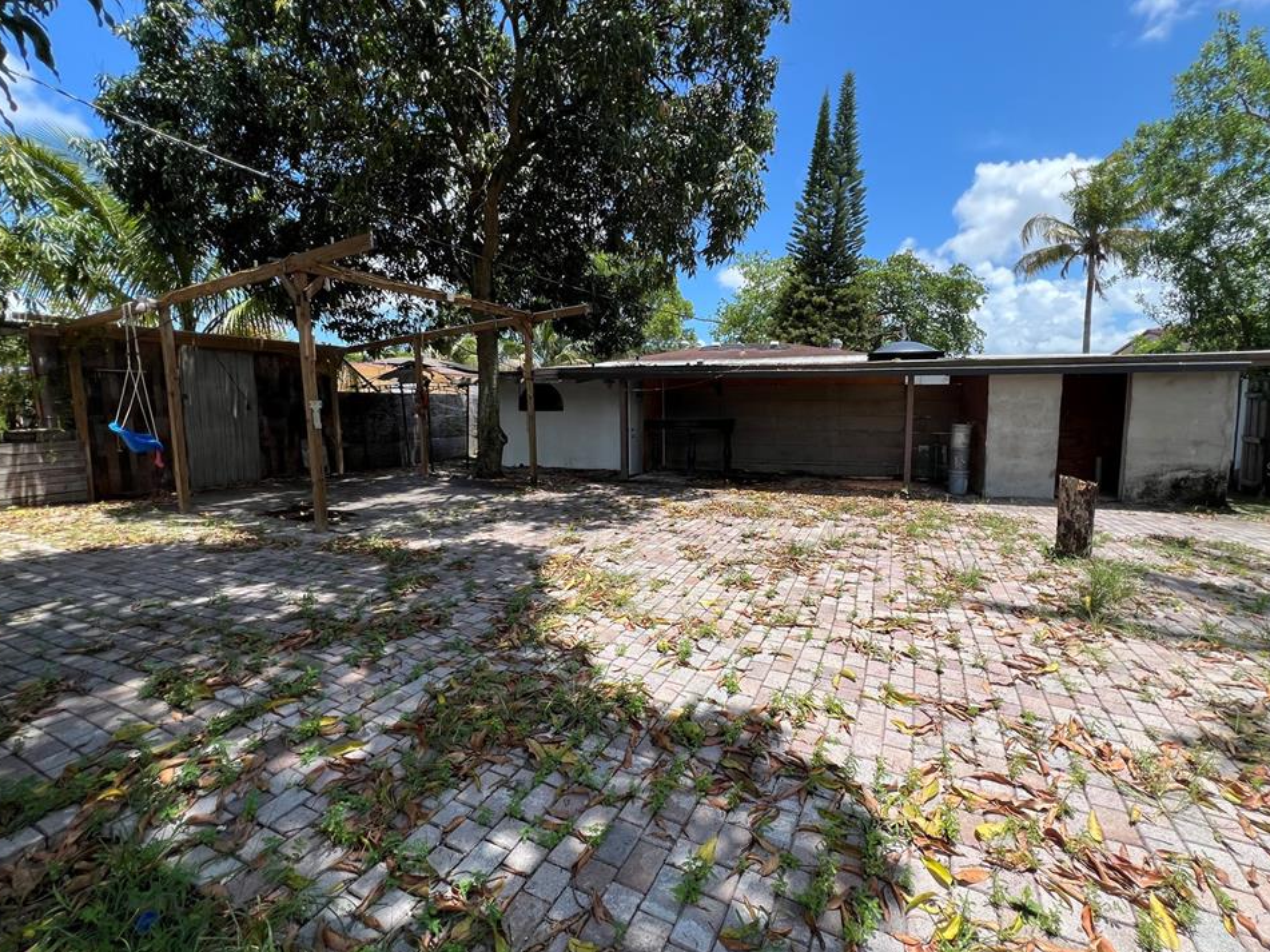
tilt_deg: -5.1
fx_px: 514
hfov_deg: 102.0
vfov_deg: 85.7
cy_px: 469
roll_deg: -0.4
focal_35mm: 14
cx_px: 664
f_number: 1.8
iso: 32
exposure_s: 1/1179
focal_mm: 1.57
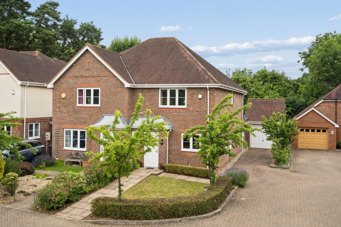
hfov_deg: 54.4
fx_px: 332
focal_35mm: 35
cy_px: 114
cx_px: 170
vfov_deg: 37.9
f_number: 8
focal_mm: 35
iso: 320
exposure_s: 1/250
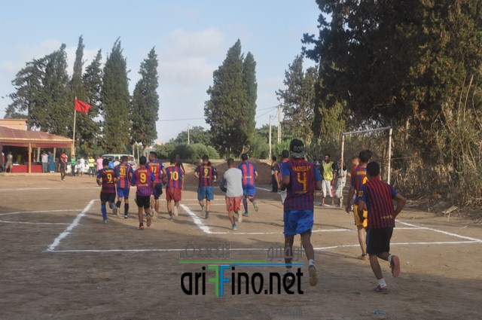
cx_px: 241
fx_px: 762
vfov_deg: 23.7
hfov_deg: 35.1
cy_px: 160
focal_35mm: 57
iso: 200
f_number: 10
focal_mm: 38
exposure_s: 1/200
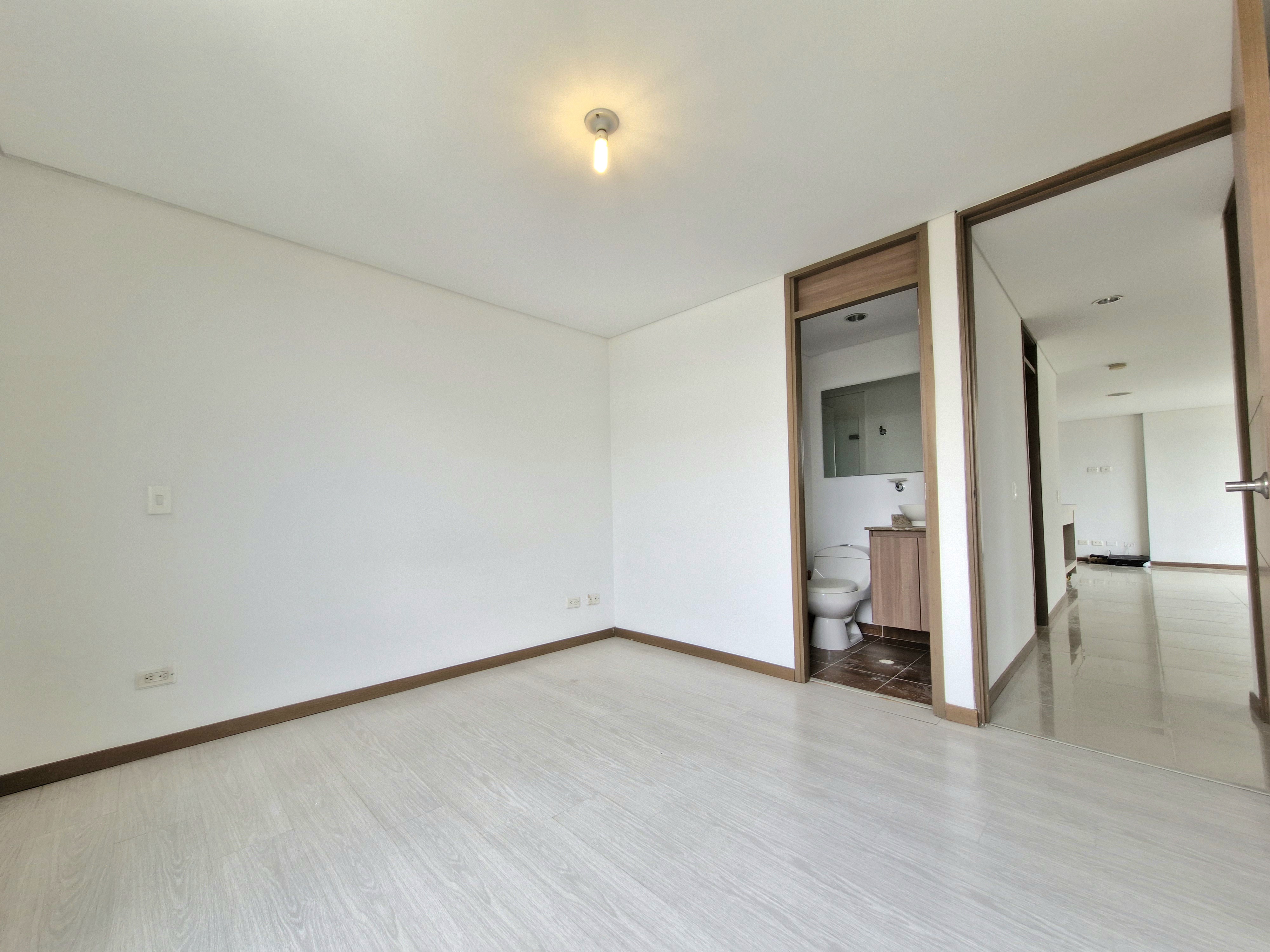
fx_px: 477
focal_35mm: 13
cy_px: 476
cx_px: 635
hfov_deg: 106.2
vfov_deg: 89.9
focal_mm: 1.74
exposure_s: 1/125
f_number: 2.2
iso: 50
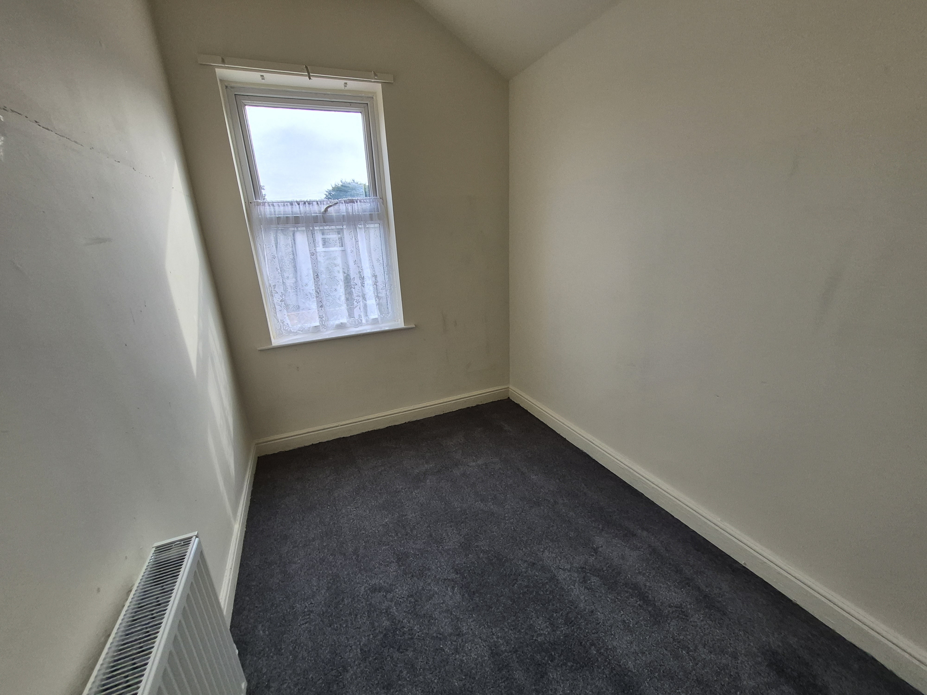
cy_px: 348
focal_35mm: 13
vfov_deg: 89.9
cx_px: 464
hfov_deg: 106.2
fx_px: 348
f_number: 2.2
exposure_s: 1/359
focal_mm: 1.74
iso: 100
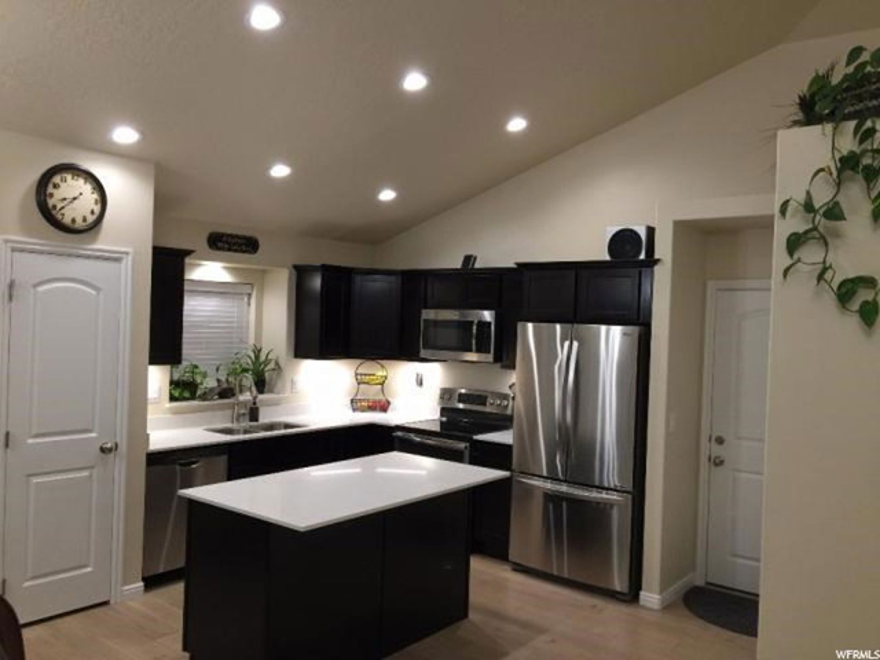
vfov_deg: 48.2
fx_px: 737
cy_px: 330
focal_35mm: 29
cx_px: 440
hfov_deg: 61.7
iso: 50
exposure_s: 1/30
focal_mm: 4.15
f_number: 2.2
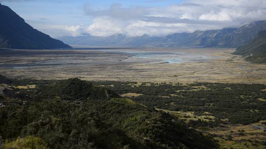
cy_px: 53
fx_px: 374
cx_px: 128
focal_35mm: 53
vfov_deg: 22.6
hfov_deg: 39.2
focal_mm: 30
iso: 125
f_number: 4.2
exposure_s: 1/1600
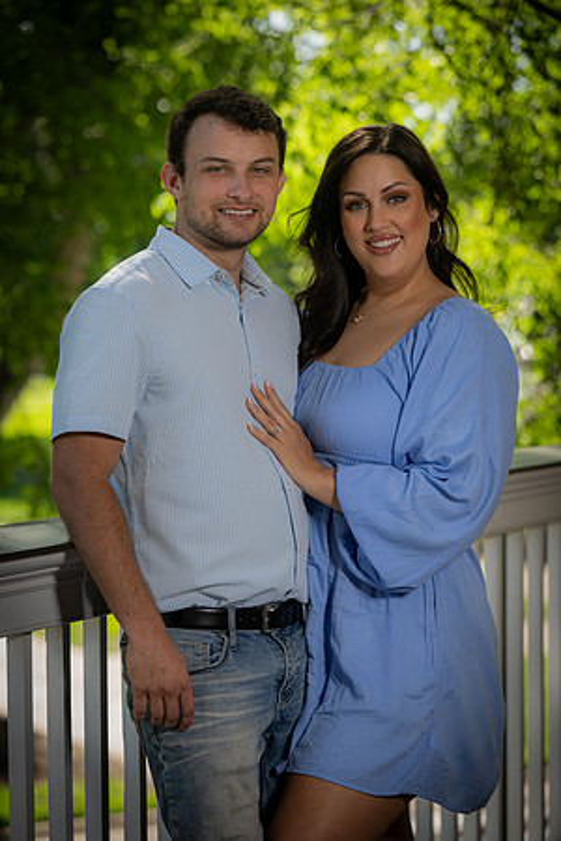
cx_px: 280
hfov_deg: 11.9
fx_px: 2688
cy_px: 420
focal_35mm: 115
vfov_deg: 17.8
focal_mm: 115
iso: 100
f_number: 4.5
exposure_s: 1/160
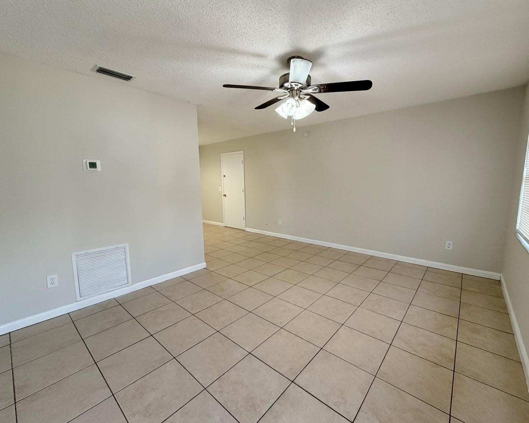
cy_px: 210
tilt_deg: -7.6
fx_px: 235
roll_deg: +0.2
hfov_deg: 96.8
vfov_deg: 84.0
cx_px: 270
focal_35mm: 15
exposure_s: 1/120
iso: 250
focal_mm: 2.22
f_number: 2.2
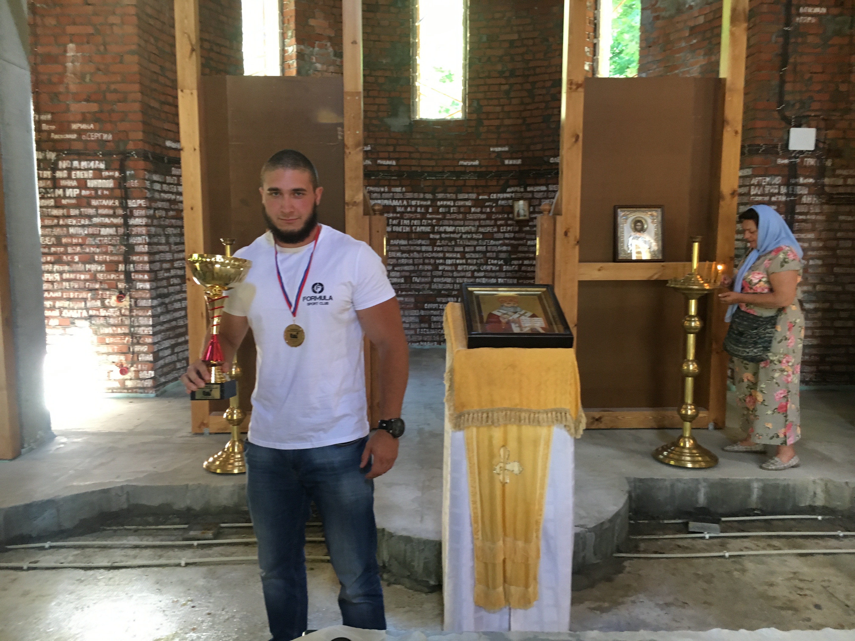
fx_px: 716
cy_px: 320
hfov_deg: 61.7
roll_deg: +0.2
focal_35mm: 29
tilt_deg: -6.1
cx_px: 428
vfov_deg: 48.2
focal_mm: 4.15
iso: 160
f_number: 2.2
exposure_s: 1/33
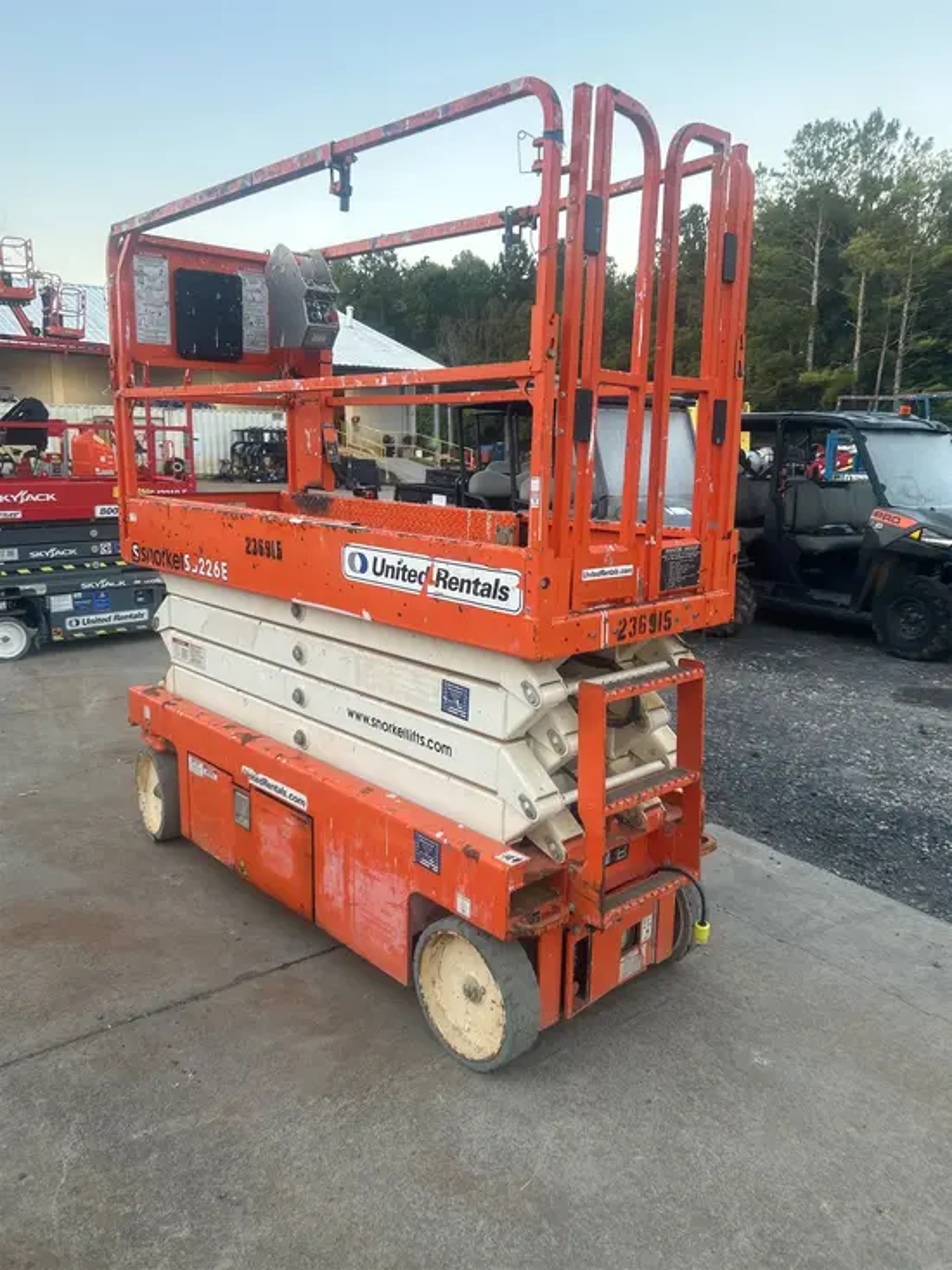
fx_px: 953
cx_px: 476
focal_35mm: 26
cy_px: 635
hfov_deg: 53.1
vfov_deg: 67.3
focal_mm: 5.7
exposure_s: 1/121
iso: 80
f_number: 1.5
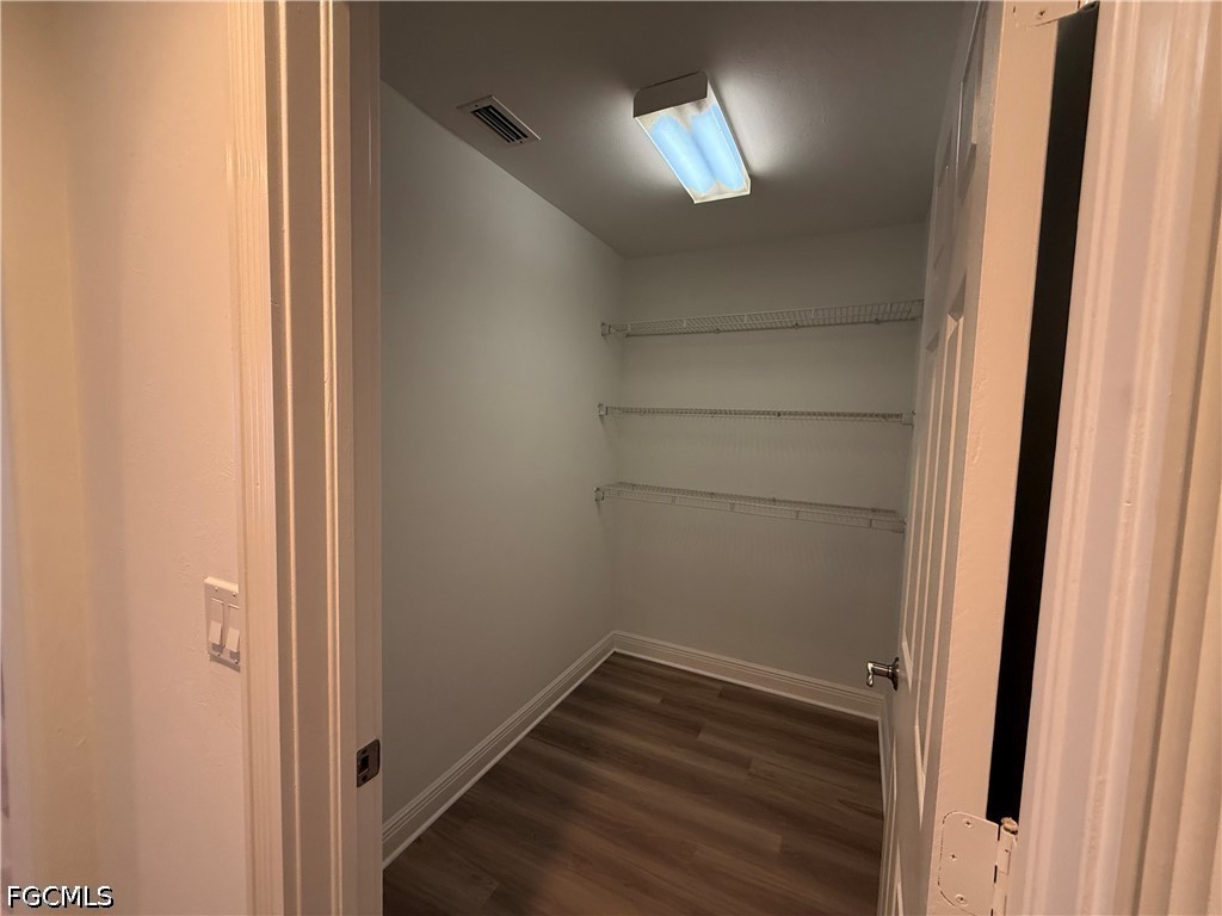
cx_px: 611
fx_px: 494
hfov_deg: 102.1
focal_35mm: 14
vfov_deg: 85.7
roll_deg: -0.8
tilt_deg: -4.6
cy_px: 458
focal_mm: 2.22
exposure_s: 1/60
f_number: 2.2
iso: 250
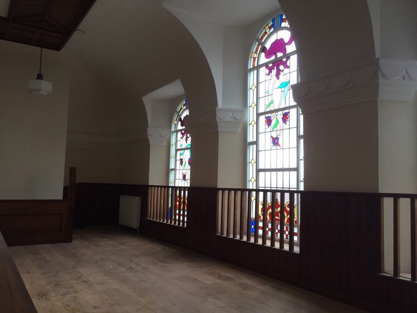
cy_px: 156
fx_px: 349
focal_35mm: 29
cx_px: 208
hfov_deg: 61.7
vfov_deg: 48.2
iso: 40
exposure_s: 1/30
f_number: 2.2
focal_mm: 4.15
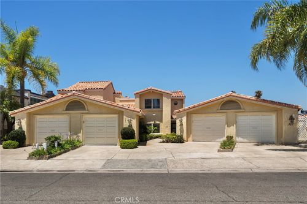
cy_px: 102
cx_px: 154
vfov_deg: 67.3
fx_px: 153
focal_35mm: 18
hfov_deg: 90.0
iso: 40
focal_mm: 18
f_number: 11
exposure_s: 1/25
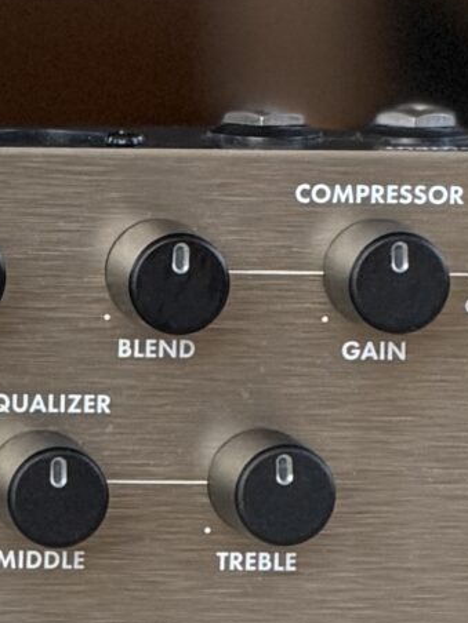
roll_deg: -1.9
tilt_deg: -8.8
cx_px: -464
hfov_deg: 2.6
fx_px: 10203
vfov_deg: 3.5
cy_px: 797
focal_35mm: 566
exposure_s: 1/121
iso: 200
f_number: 2.8
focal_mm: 16.89
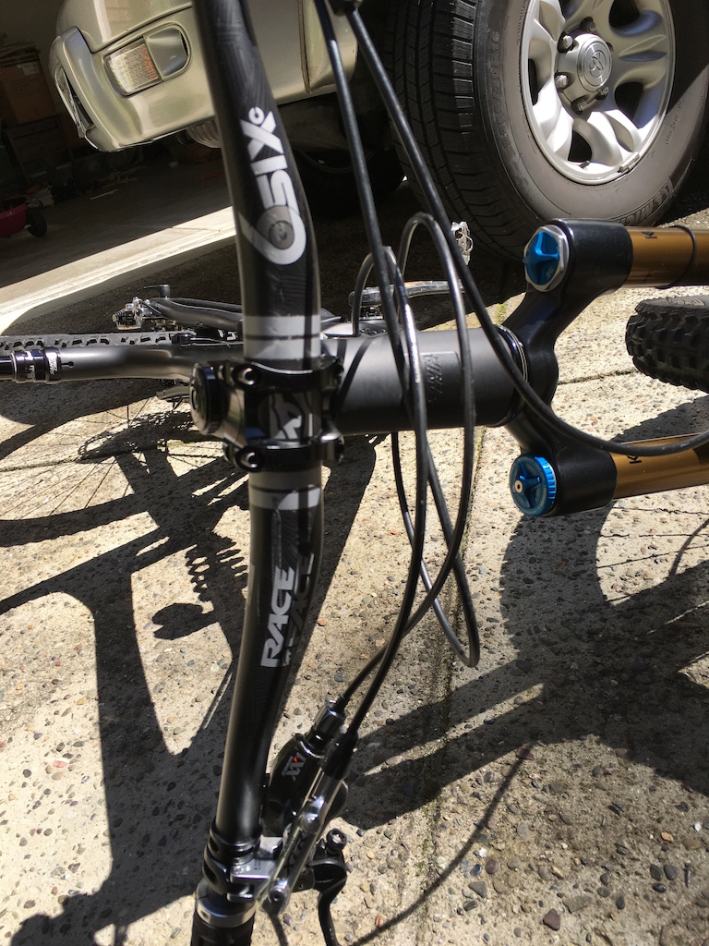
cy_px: 473
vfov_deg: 61.7
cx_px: 354
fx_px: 792
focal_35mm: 29
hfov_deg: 48.2
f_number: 2.2
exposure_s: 1/718
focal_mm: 4.15
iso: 25
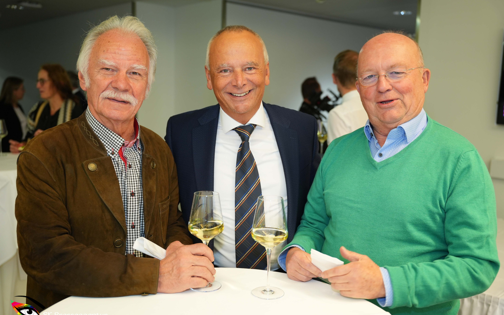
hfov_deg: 55.3
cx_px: 254
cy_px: 162
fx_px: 481
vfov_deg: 36.3
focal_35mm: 35
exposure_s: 1/100
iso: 400
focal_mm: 34
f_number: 2.8
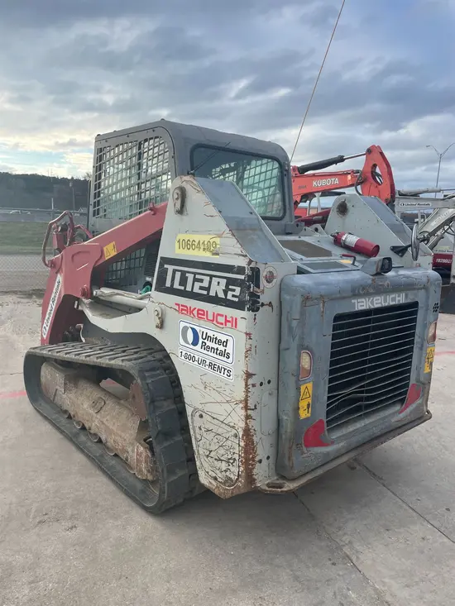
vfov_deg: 67.3
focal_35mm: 26
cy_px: 303
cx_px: 228
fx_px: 456
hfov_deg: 53.1
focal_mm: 4.2
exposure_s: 1/790
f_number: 1.6
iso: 32
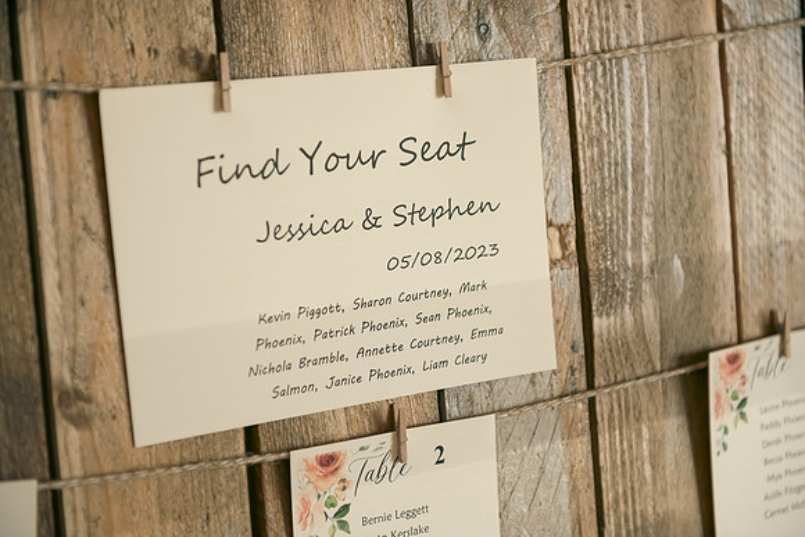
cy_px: 268
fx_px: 1566
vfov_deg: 19.5
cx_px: 402
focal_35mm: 70
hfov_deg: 28.8
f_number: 3.5
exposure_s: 1/1000
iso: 640
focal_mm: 70
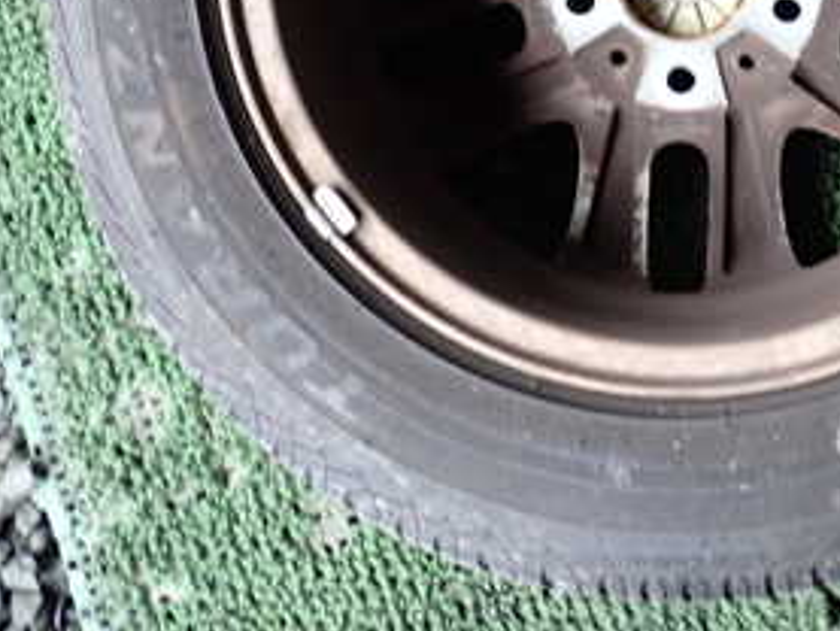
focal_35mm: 65
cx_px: 704
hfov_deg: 29.0
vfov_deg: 21.7
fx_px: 1578
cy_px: -18
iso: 320
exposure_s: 1/30
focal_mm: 5.4
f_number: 2.3
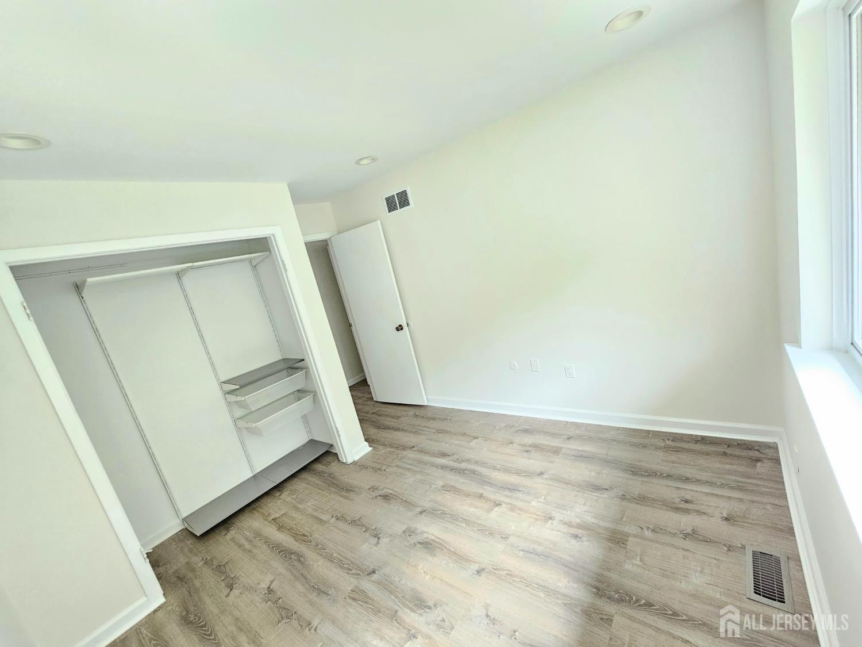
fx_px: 324
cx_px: 431
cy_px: 324
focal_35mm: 13
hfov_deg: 106.2
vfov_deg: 89.9
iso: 320
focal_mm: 2.2
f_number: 2.2
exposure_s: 1/30
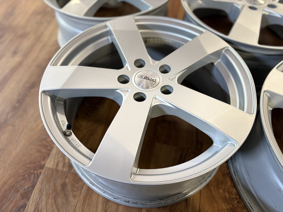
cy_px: 106
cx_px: 142
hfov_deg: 67.3
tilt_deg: -55.8
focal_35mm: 26
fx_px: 213
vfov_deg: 53.1
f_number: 1.6
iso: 200
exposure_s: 1/50
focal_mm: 5.96
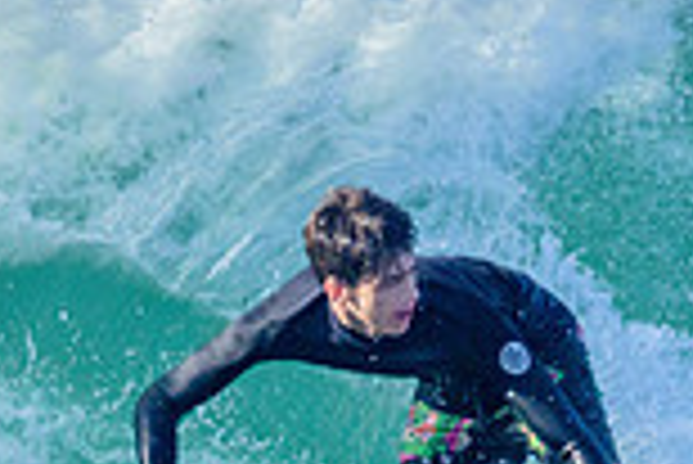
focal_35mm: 3010
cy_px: 579
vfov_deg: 0.5
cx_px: 450
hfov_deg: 0.7
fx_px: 57996
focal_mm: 800
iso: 2200
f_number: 11
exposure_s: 1/2000
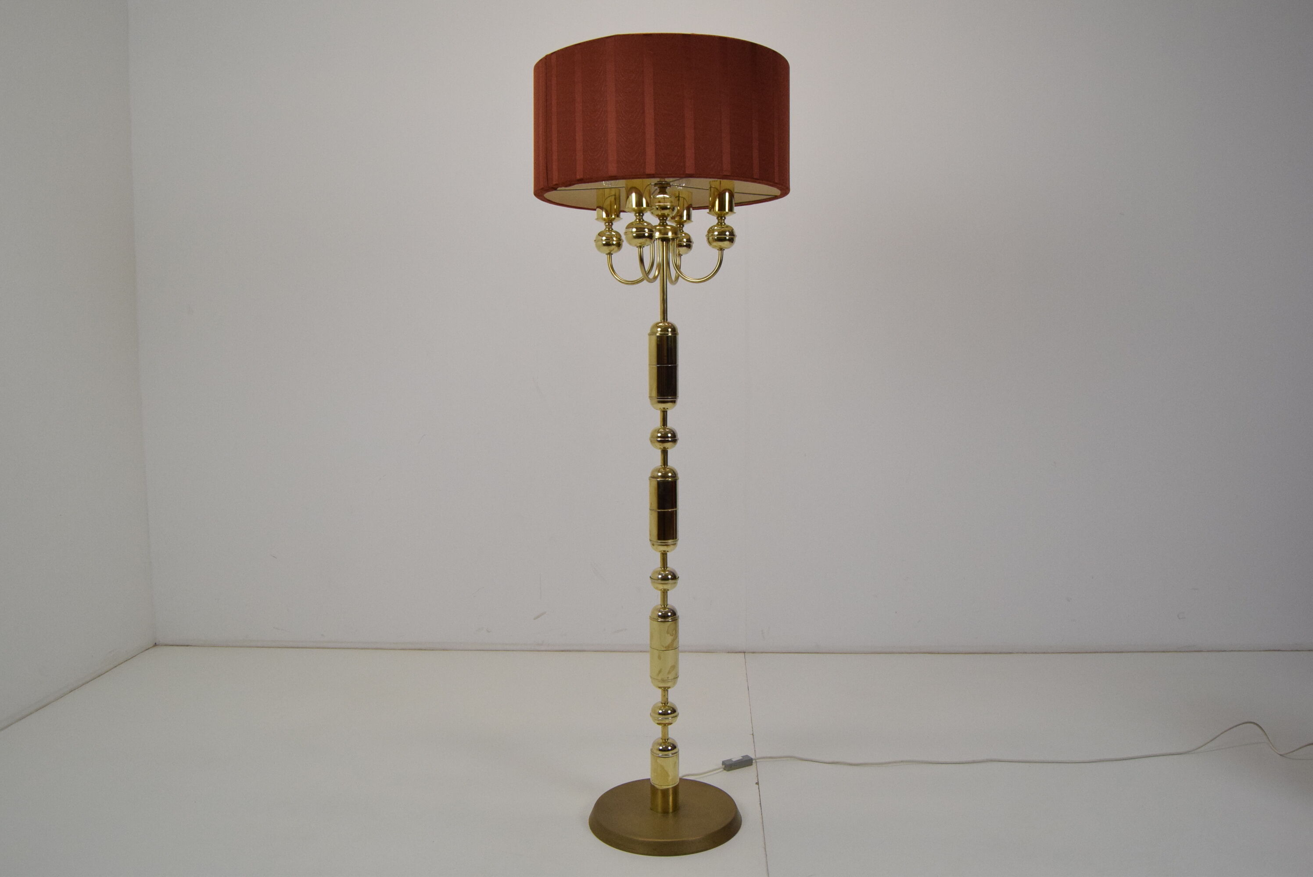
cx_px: 656
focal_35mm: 27
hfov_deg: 67.3
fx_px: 985
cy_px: 438
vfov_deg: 48.0
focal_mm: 18
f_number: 9
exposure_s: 1/320
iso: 1600
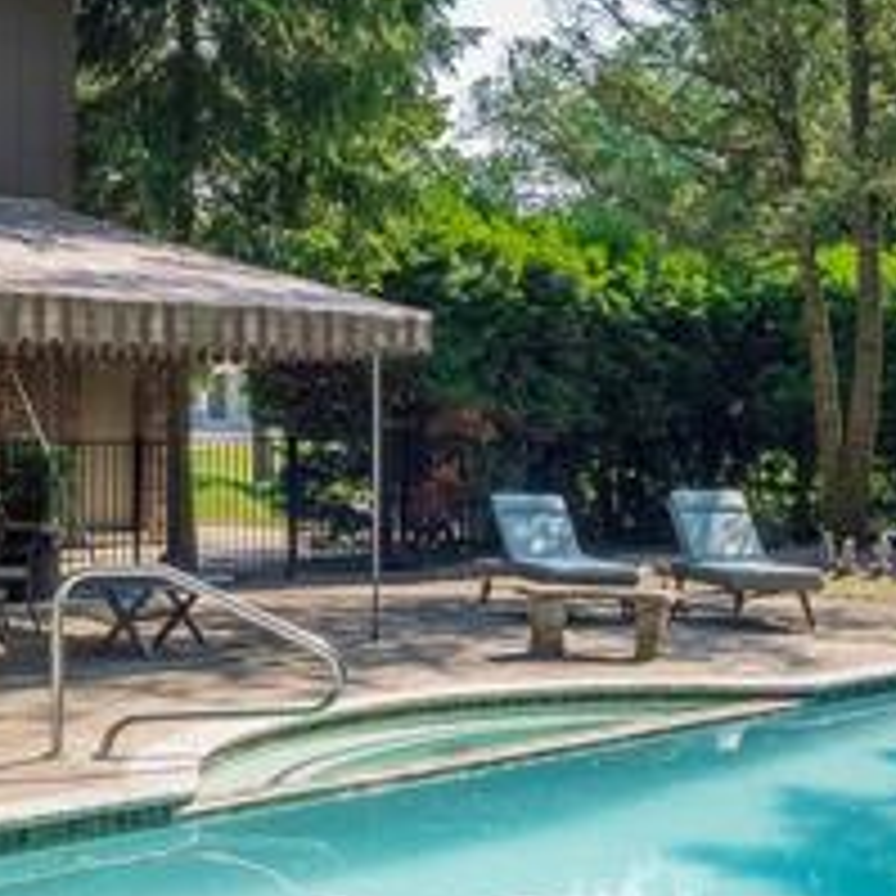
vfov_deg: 24.7
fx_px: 2050
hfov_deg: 24.7
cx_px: 455
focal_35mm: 70
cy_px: 468
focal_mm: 16
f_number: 7.1
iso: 400
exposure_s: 1/4000
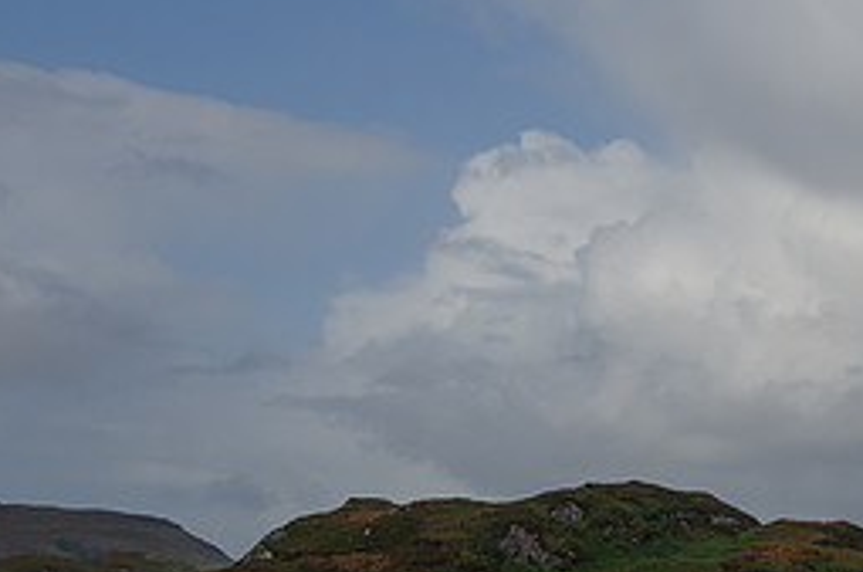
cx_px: 965
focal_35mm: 109
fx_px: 2608
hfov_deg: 18.1
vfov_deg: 12.4
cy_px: 514
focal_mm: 32
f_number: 7.1
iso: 100
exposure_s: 1/1000
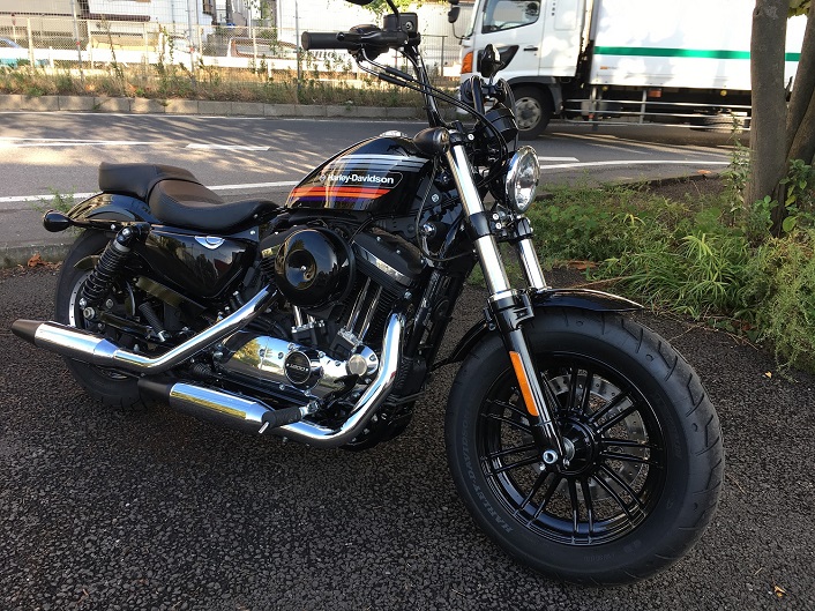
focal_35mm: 29
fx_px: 683
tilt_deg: -17.3
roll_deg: -2.6
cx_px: 408
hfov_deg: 61.7
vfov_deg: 48.2
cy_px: 306
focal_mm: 4.15
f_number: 2.2
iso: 25
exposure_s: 1/158
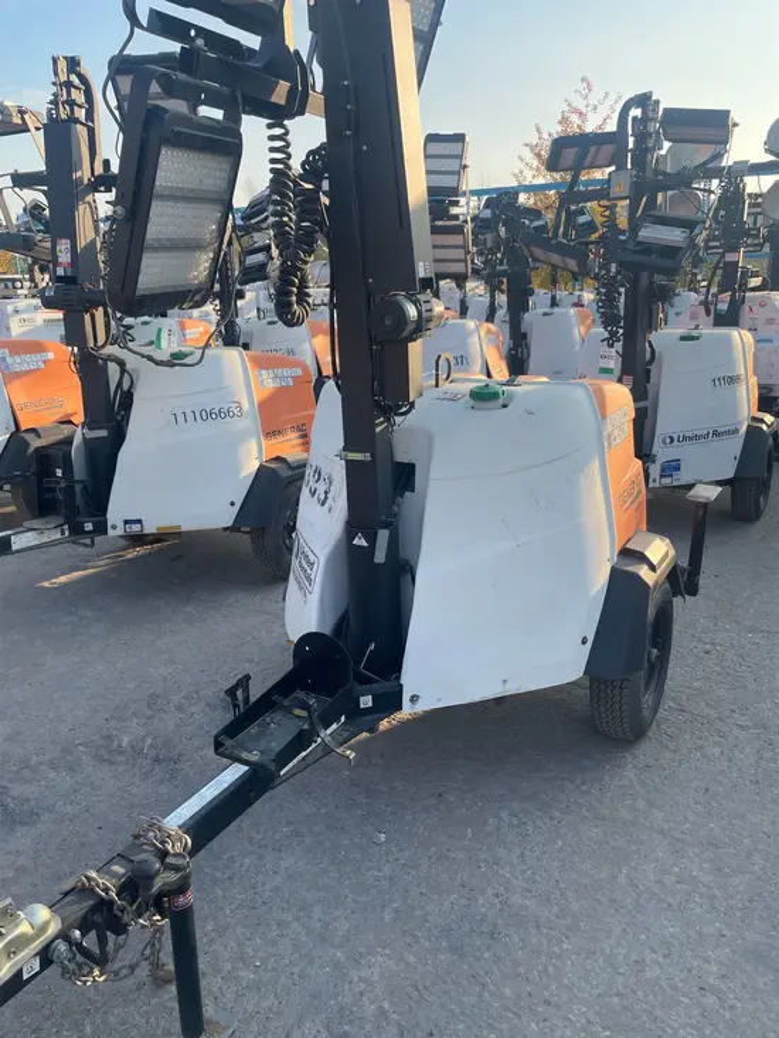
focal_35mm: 26
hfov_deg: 53.1
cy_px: 519
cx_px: 390
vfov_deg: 67.3
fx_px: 780
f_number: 1.6
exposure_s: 1/1103
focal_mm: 4.2
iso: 50
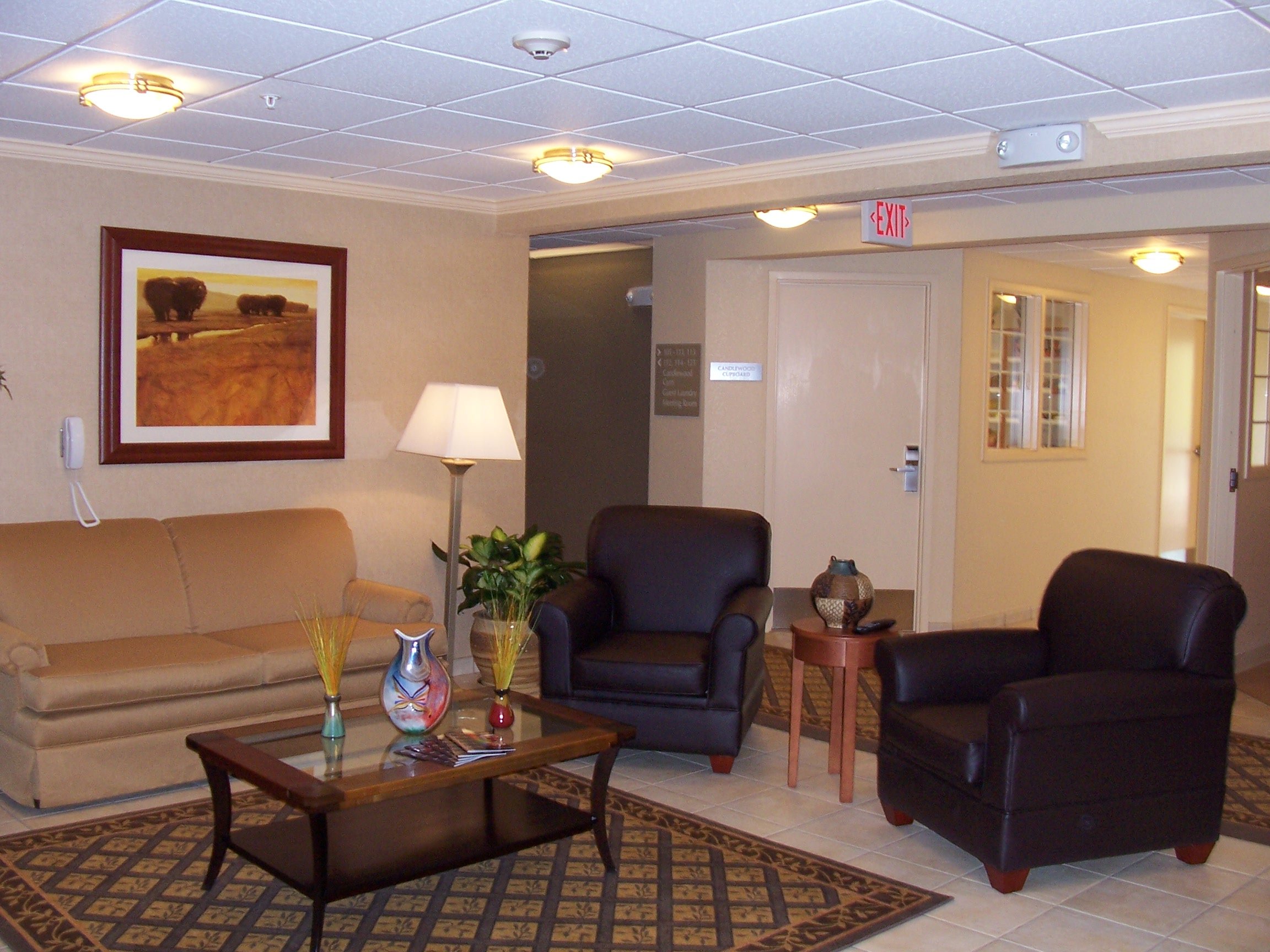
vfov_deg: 40.7
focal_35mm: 35
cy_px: 476
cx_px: 635
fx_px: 1284
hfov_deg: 52.6
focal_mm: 6
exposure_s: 1/60
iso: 140
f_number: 2.8
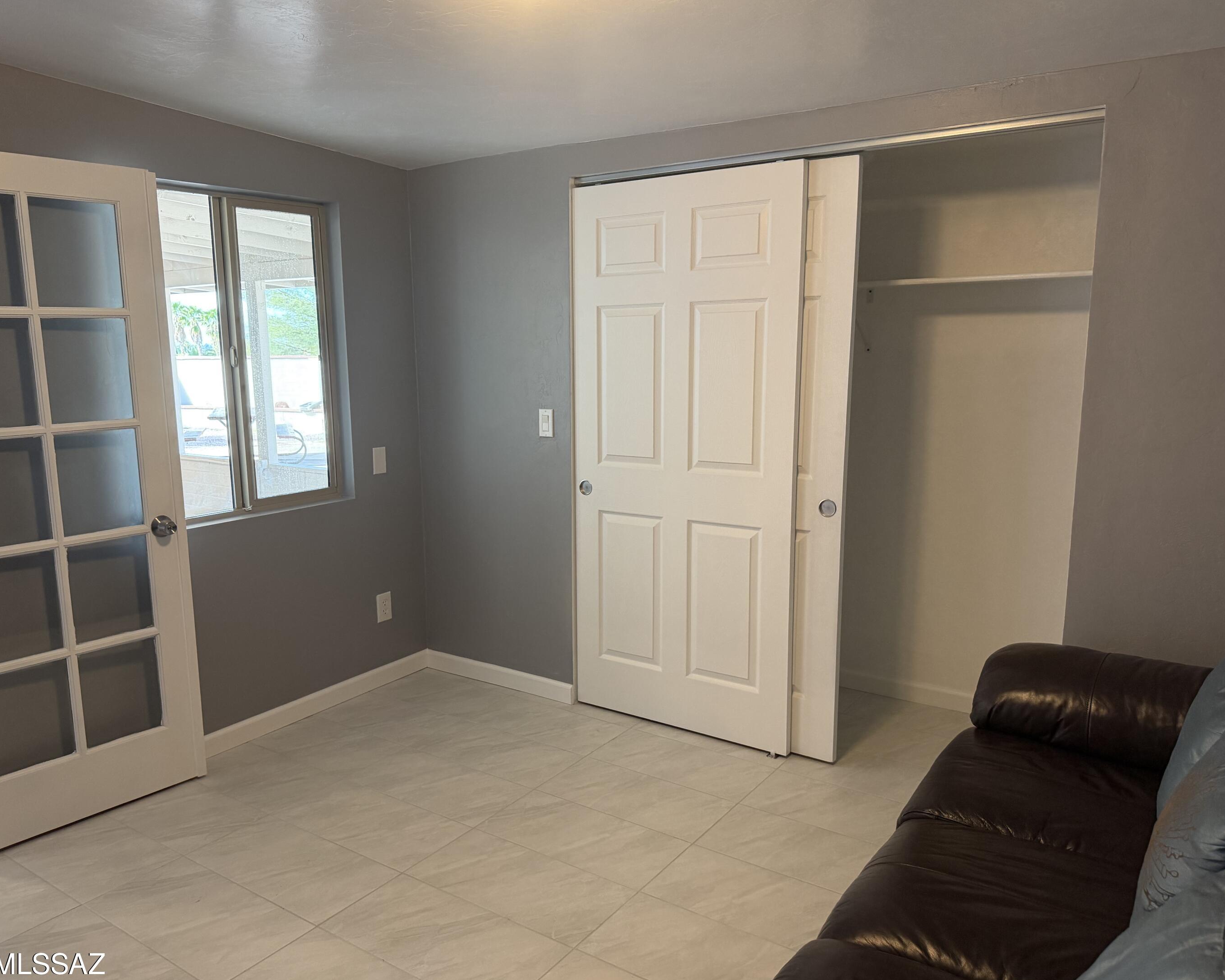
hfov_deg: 66.0
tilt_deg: -10.1
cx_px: 577
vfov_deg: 54.9
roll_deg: +0.8
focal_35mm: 26
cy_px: 501
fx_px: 943
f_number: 1.78
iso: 320
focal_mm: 6.76
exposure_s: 1/120
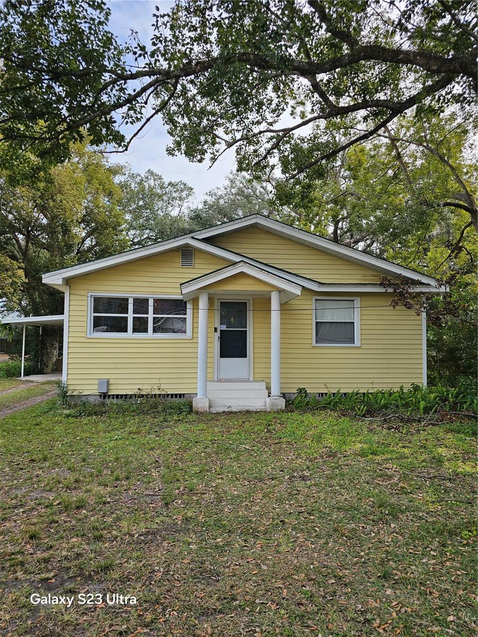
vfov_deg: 73.9
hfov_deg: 58.9
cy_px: 318
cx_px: 239
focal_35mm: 23
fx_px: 423
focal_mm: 6.3
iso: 10
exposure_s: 1/352
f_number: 1.7
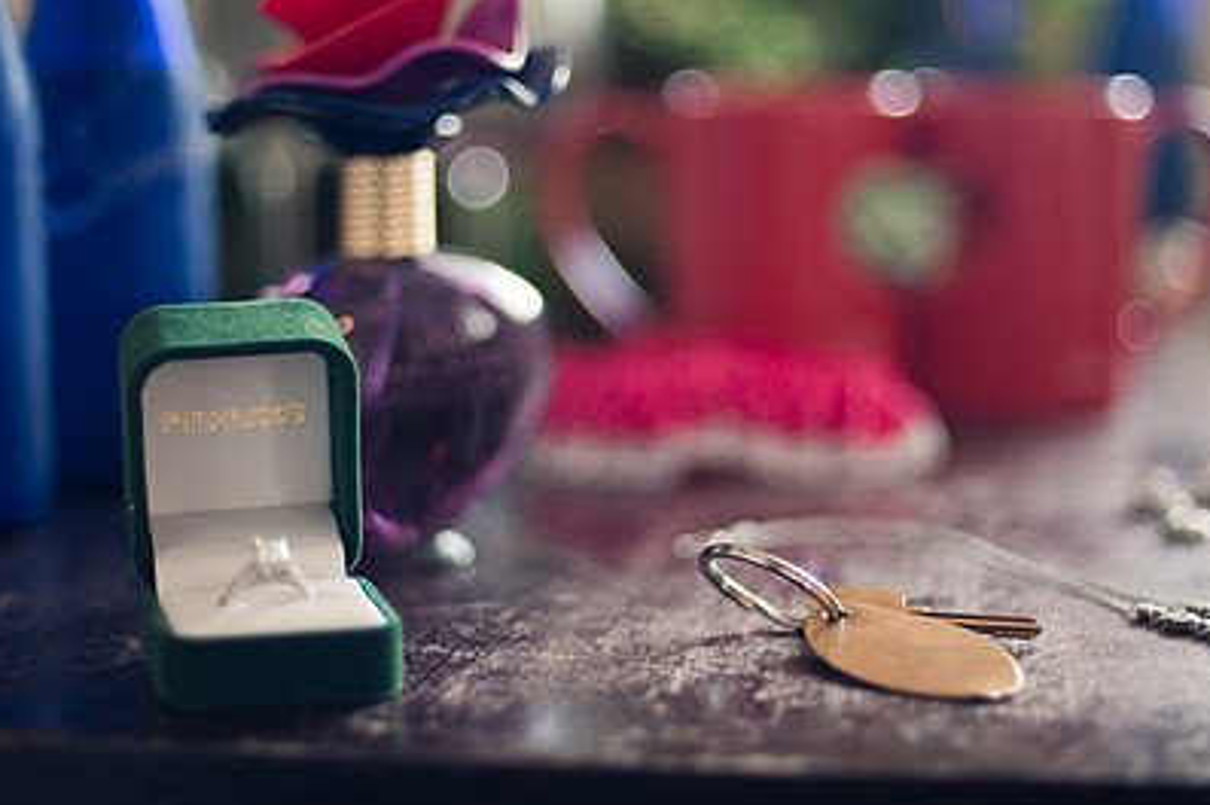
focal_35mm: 73
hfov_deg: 27.7
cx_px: 652
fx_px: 2452
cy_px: 268
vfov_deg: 18.6
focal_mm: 50
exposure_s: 1/100
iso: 320
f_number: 1.4
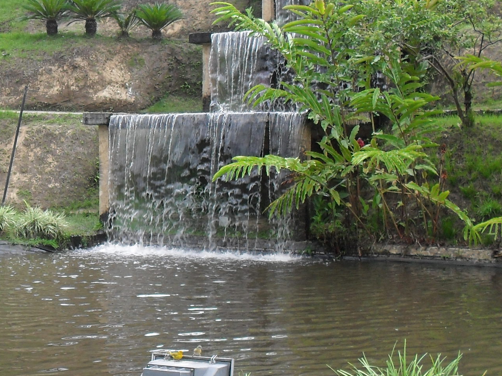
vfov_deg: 19.1
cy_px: 153
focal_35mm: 77
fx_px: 1117
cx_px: 23
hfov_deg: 24.4
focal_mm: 6.3
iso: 80
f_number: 2.8
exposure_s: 1/125
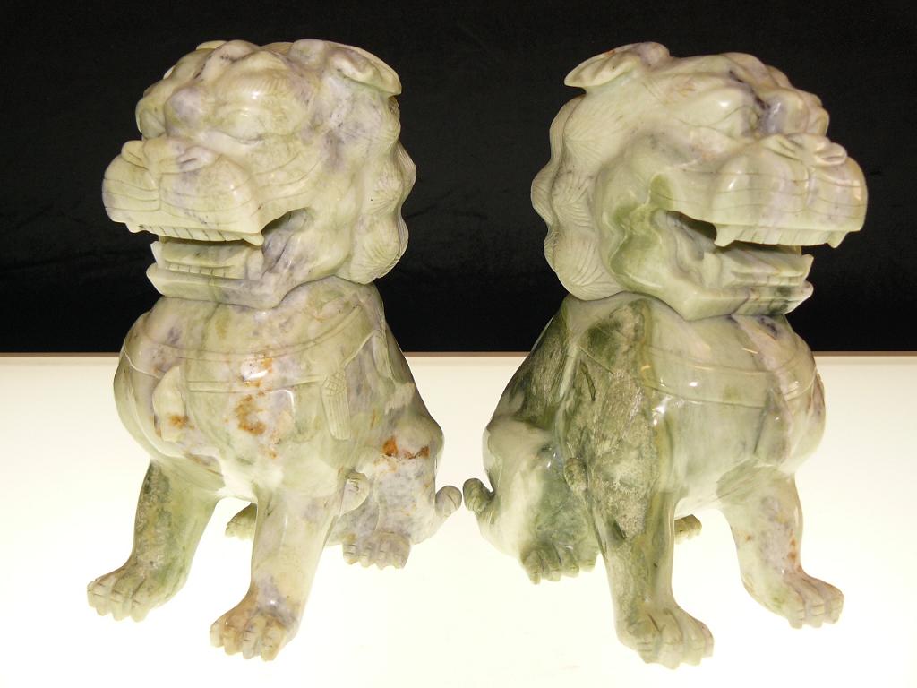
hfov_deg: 51.4
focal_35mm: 36
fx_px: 954
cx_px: 458
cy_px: 344
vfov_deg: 39.7
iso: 100
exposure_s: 1/50
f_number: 2.8
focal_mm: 6
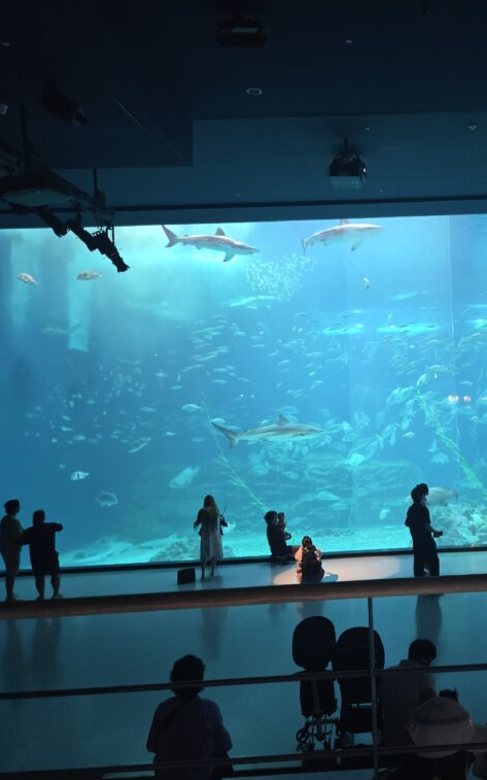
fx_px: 701
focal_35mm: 33
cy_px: 391
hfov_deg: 35.8
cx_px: 446
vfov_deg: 58.1
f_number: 1.8
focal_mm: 5.4
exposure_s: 1/60
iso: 640
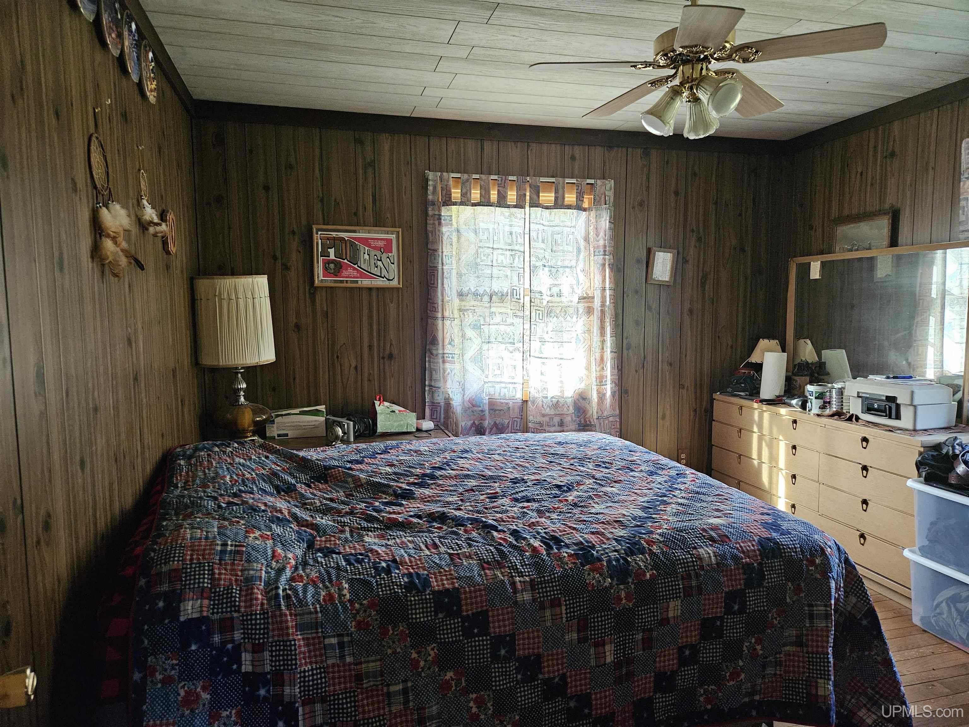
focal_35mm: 23
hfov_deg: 73.9
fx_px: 644
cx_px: 484
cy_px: 364
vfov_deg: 58.9
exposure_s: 1/120
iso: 800
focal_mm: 5.4
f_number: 1.8
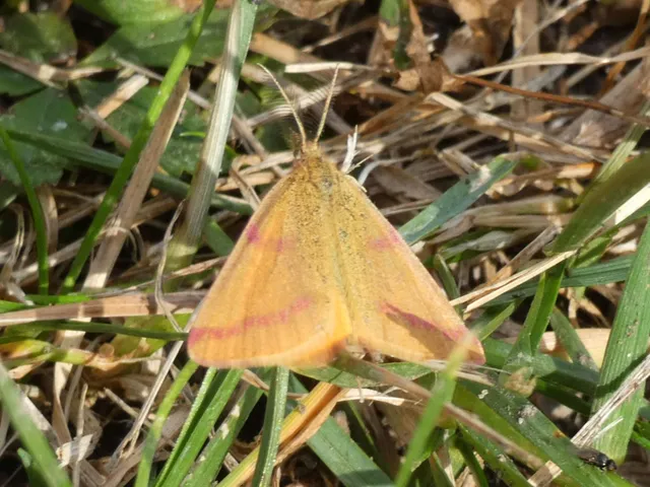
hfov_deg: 12.8
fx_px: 2892
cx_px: 325
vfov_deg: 9.6
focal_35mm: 154
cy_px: 244
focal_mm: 27.5
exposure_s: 1/80
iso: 125
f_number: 5.4
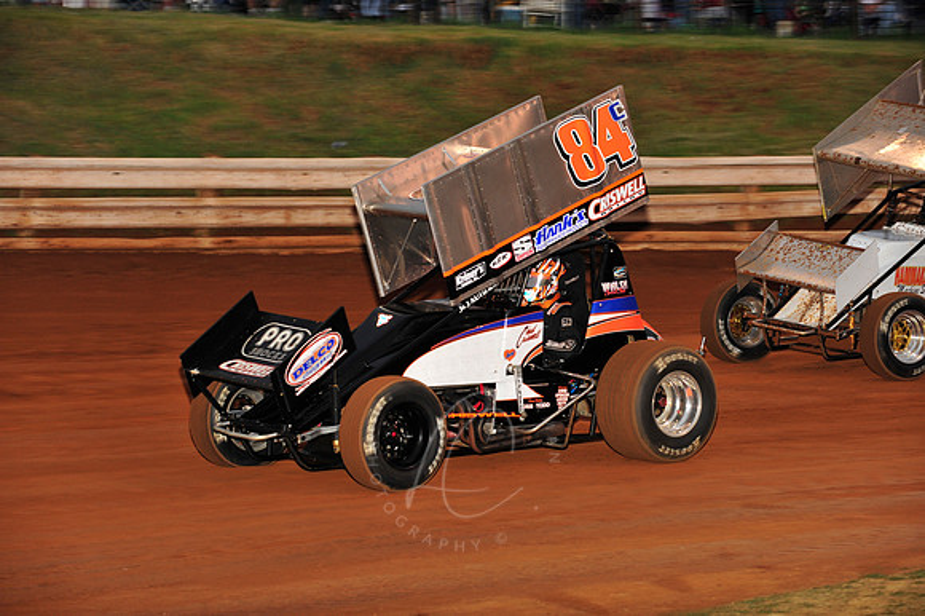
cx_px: 462
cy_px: 308
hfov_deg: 16.4
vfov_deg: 11.0
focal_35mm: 125
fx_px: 3210
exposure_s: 1/320
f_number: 6.3
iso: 800
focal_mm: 125
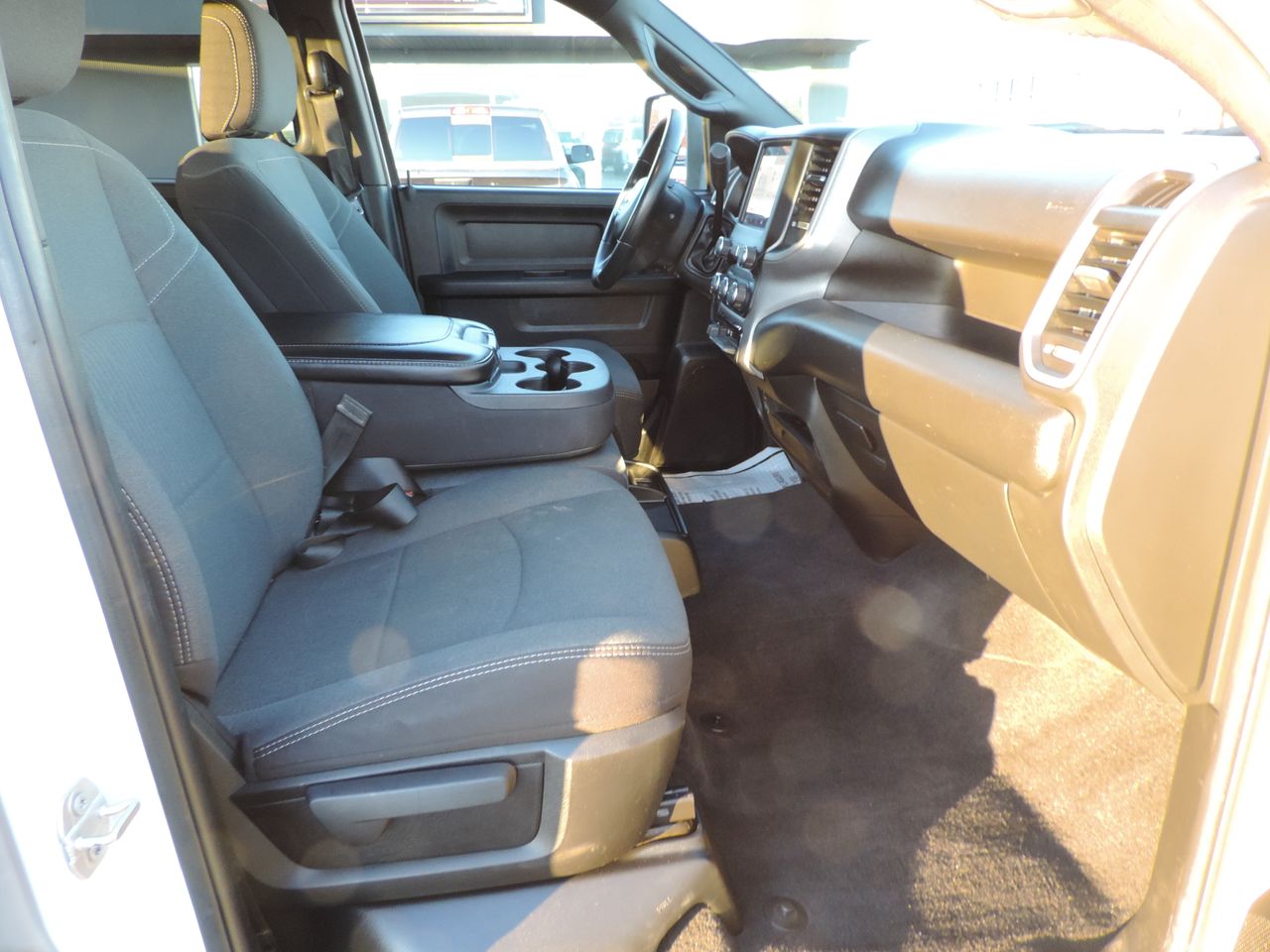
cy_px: 476
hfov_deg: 71.6
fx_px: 881
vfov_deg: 56.8
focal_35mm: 24
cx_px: 635
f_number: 3
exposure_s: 1/30
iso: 320
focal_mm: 4.3
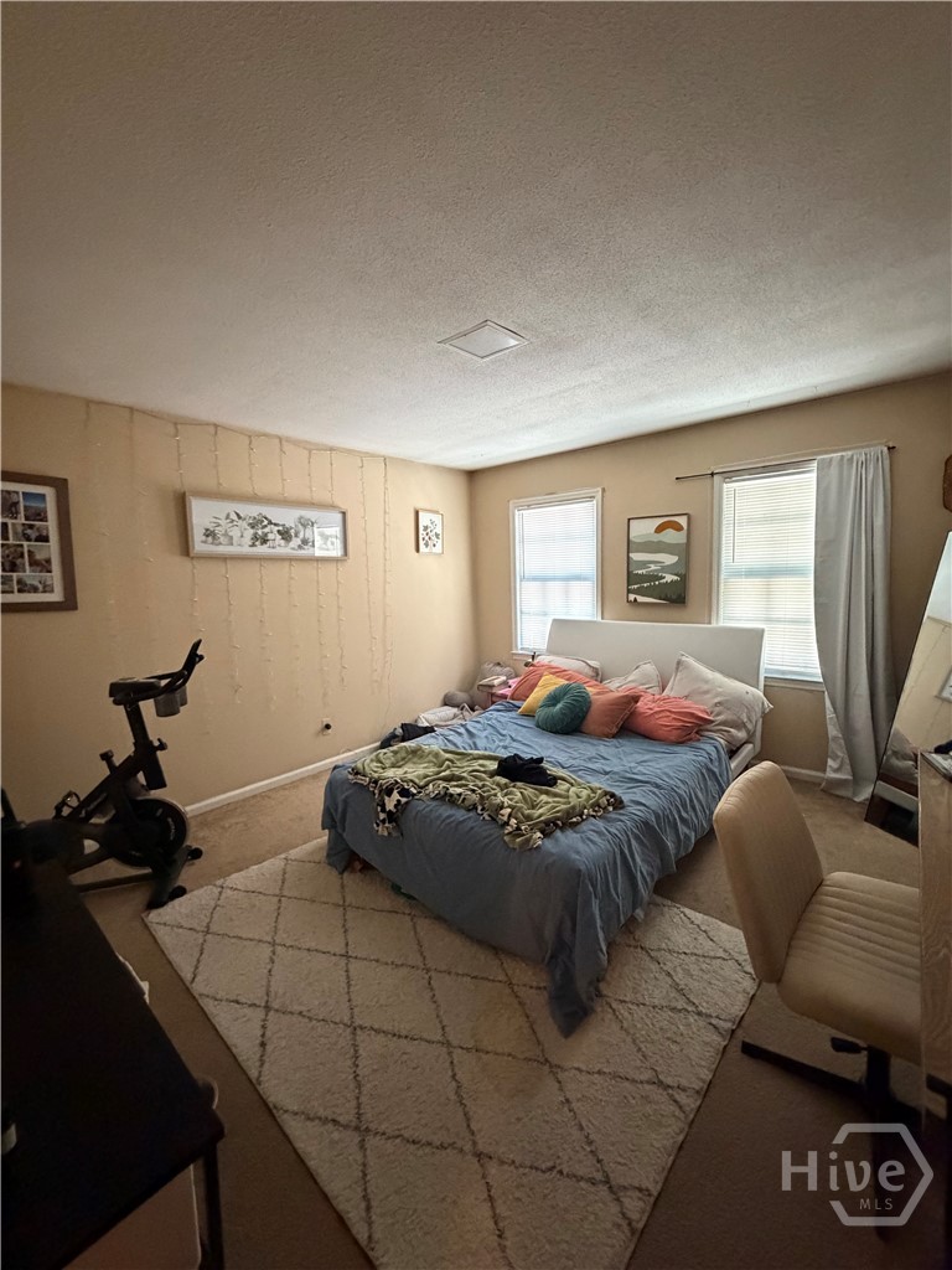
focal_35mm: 14
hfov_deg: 85.7
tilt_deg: -6.0
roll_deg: +2.4
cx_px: 476
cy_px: 635
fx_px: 513
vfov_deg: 102.1
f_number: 2.2
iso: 1250
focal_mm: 2.22
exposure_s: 1/60
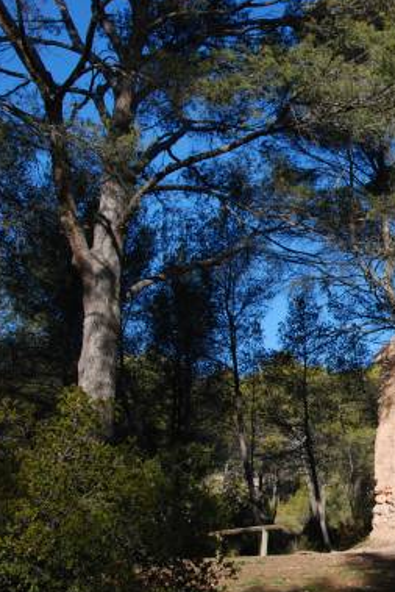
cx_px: 459
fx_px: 937
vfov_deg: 35.0
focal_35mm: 57
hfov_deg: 22.2
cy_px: 299
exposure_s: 1/320
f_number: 9
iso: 200
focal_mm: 24
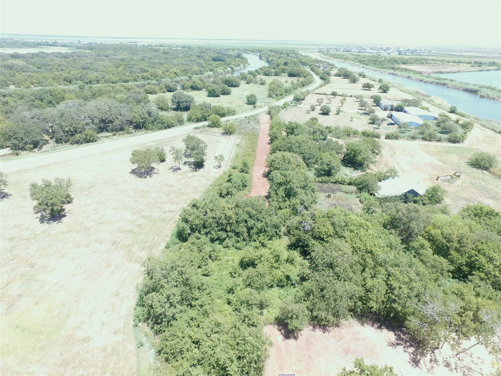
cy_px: 188
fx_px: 289
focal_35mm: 20
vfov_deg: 66.0
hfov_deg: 81.7
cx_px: 250
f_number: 2.8
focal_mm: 3.61
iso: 100
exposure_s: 1/201
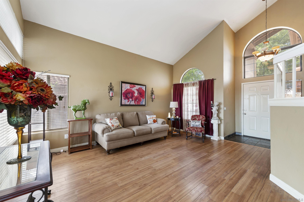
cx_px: 152
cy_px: 101
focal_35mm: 14
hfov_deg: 104.3
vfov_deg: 81.1
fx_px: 118
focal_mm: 14
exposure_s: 1/6
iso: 500
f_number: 10
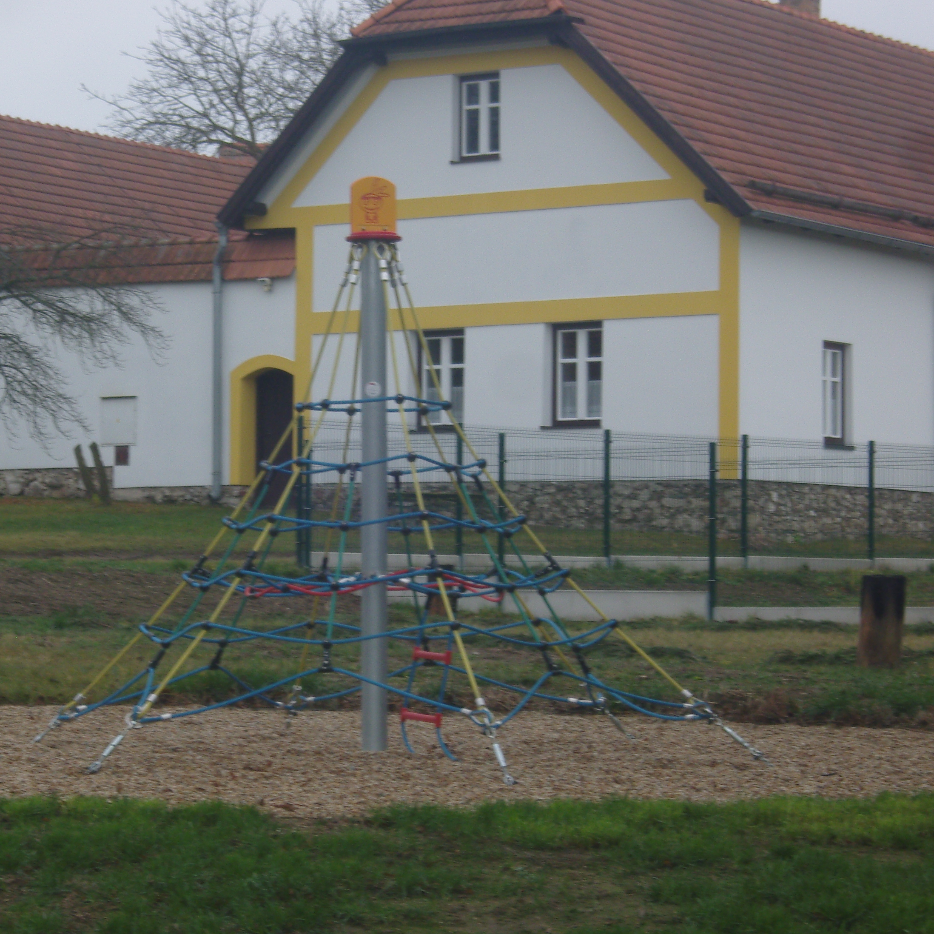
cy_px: 507
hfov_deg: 13.0
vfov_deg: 13.0
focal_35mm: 134
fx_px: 4091
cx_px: 346
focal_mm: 21.9
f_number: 5.2
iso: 100
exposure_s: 1/100
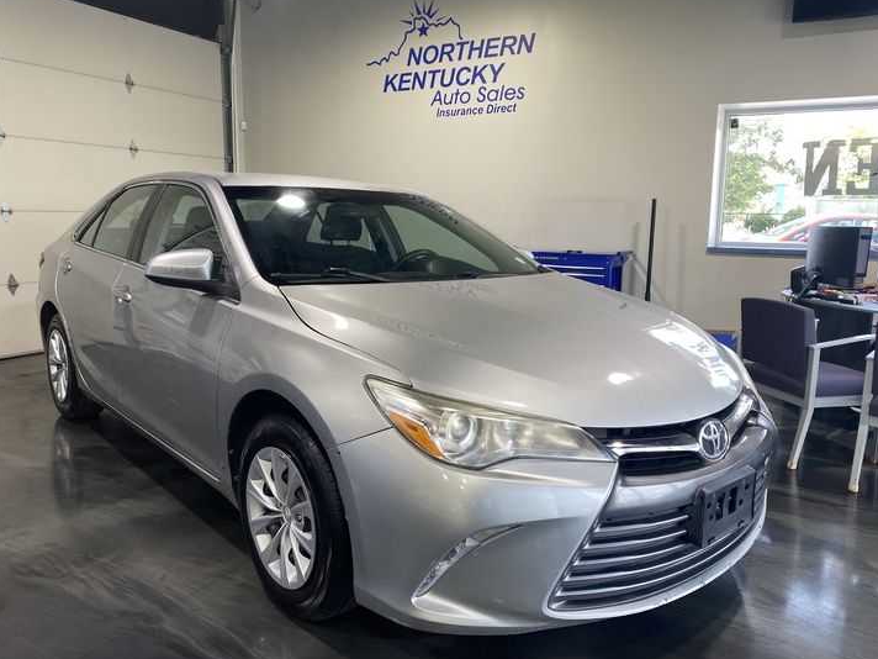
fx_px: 685
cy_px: 327
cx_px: 451
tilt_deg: -9.0
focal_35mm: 27
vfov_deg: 51.4
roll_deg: -0.7
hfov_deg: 65.3
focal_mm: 4.25
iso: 50
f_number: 1.8
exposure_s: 1/120
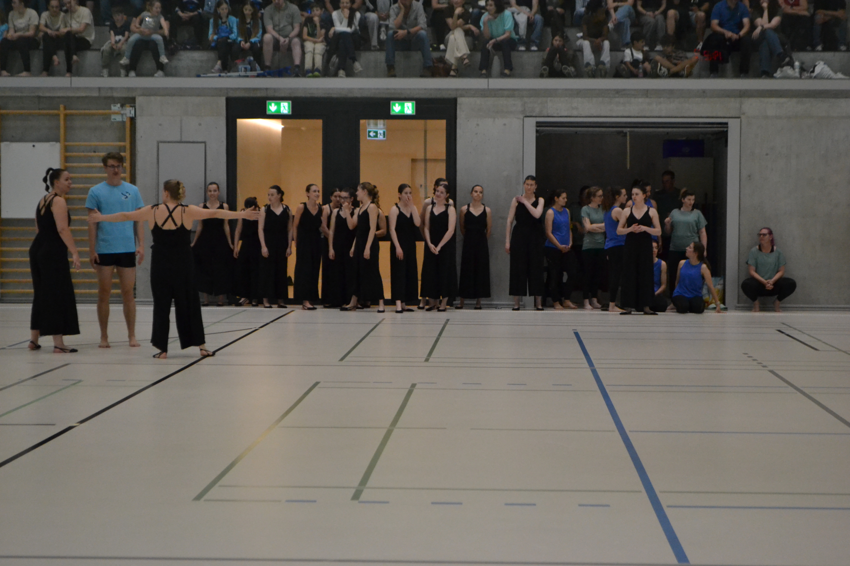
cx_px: 425
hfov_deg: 24.6
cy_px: 283
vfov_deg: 16.6
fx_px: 1948
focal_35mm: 82
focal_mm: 55
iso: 2800
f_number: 5.6
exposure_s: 1/500
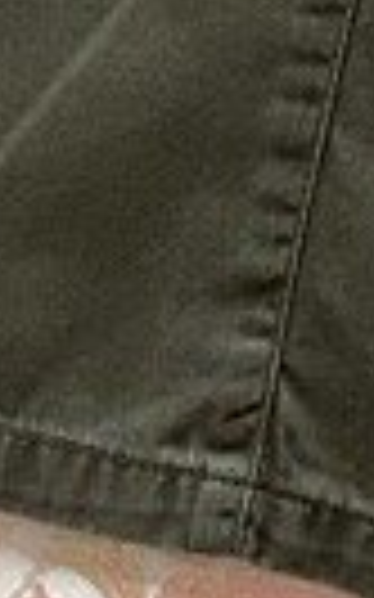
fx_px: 3379
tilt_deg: -77.4
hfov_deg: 6.0
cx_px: 1041
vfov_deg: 8.2
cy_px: -1358
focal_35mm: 207
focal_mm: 5.1
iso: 125
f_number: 1.6
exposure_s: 1/70
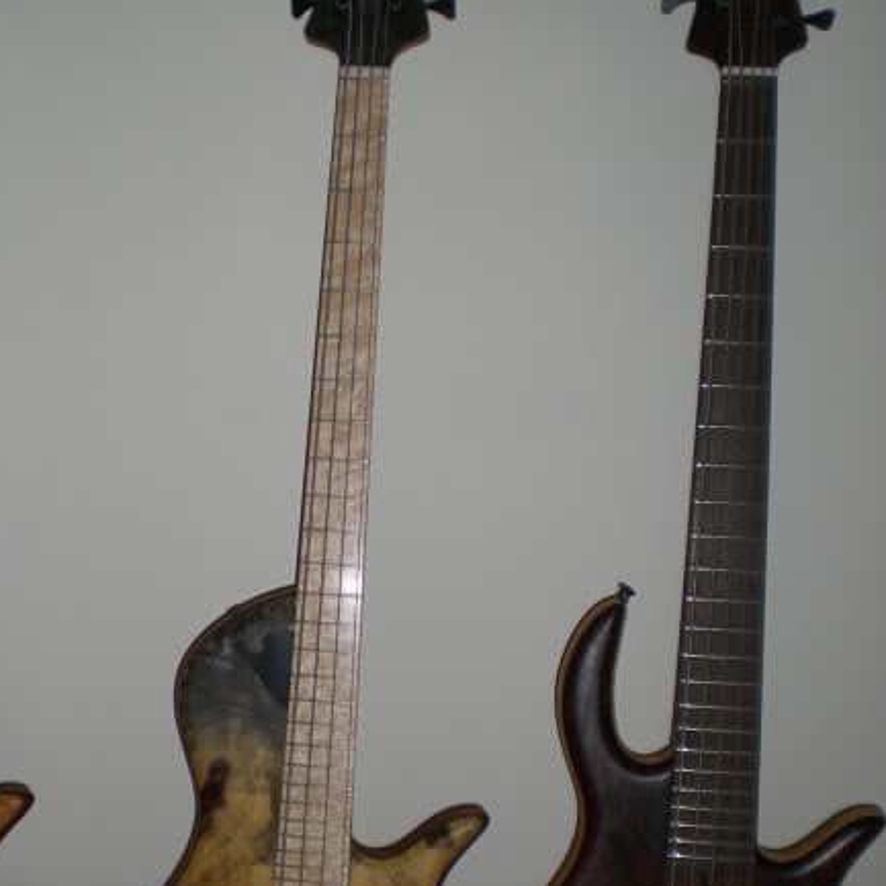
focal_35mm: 62
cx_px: 311
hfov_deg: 27.6
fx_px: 1795
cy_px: 555
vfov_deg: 27.6
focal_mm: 6.3
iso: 50
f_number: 3.1
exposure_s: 1/60
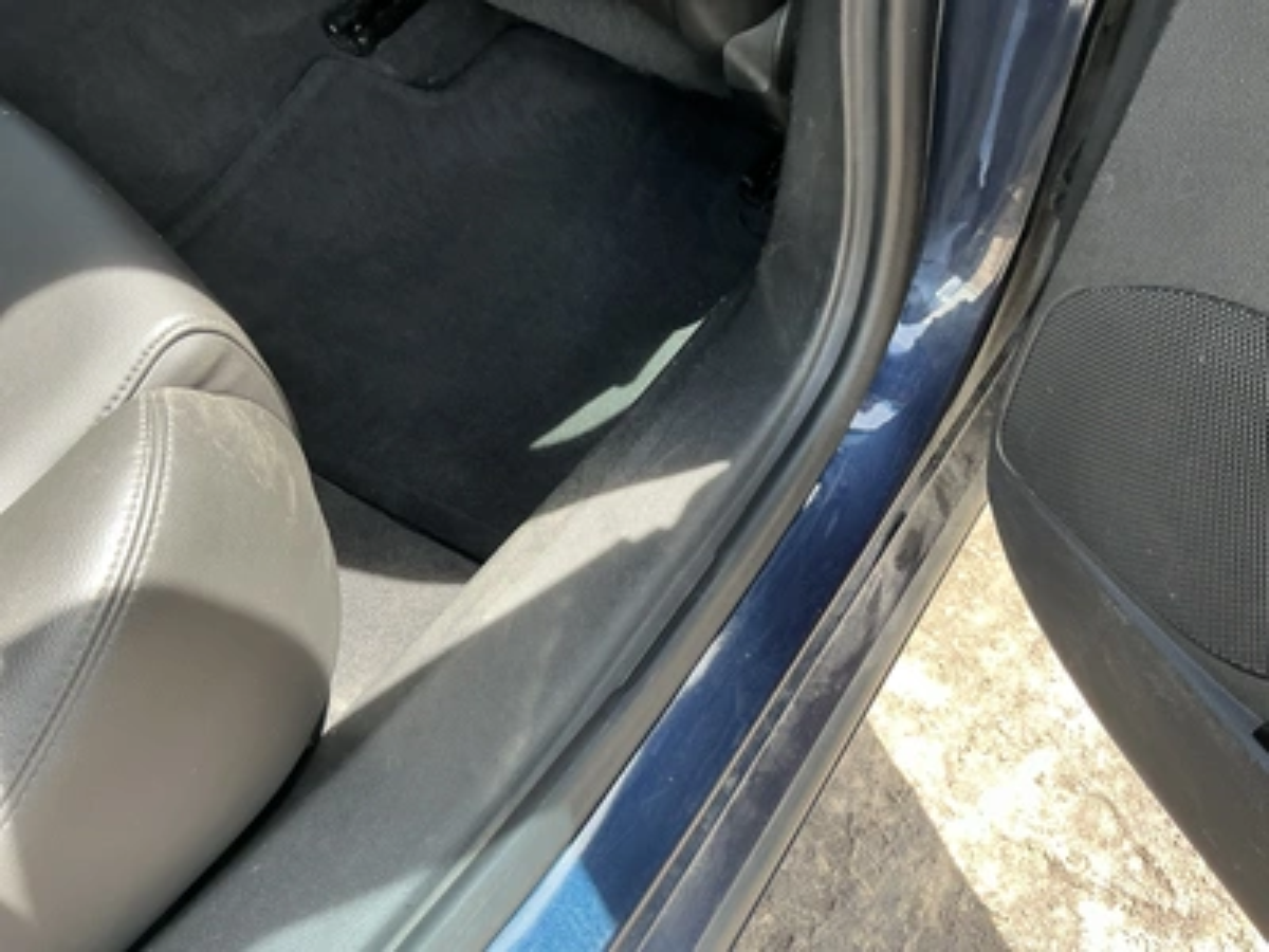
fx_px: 1026
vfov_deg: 49.7
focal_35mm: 28
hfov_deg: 63.4
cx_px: 634
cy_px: 476
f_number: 1.8
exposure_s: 1/122
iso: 40
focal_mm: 3
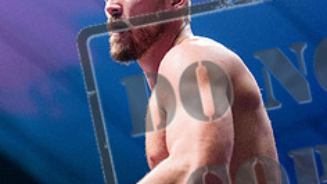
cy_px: 25
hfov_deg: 15.2
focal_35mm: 141
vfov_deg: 8.6
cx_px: 119
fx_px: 1223
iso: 6400
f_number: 1.4
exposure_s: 1/1600
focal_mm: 50
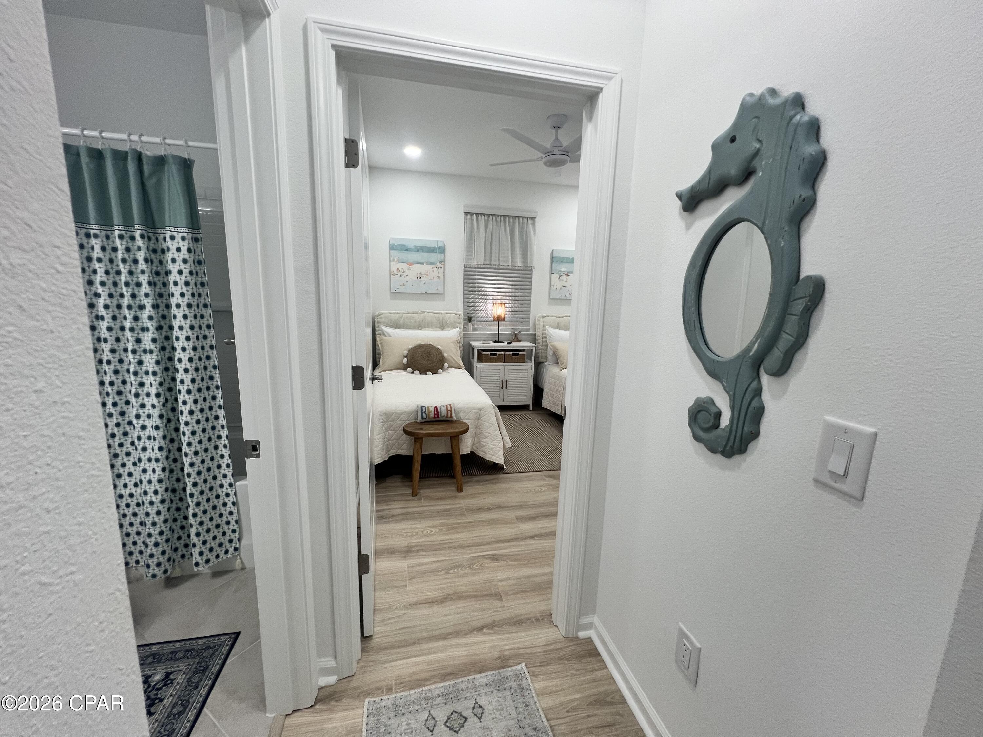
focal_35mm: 13
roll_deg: -1.2
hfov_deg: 106.2
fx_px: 369
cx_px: 492
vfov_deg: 89.9
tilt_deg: -10.3
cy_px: 368
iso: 100
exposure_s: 1/120
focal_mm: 1.57
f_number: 1.8
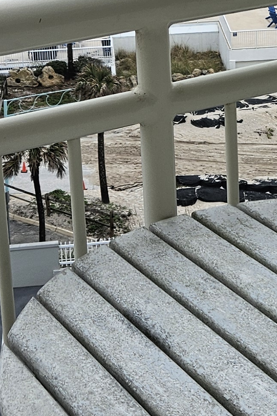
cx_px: 289
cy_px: 16
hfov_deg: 13.6
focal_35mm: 99
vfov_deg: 20.1
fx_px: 1143
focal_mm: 5.4
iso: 25
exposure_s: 1/1983
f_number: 1.8
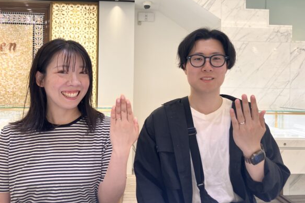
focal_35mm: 30
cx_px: 152
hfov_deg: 61.9
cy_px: 94
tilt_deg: +1.4
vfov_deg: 43.6
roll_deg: -0.8
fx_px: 254
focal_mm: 3.99
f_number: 1.8
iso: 64
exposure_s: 1/120
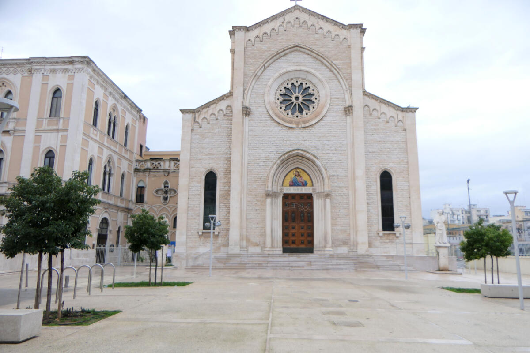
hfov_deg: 73.7
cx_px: 265
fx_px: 353
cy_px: 176
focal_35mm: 24
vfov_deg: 53.1
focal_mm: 8.8
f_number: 2.8
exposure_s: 1/800
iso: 200
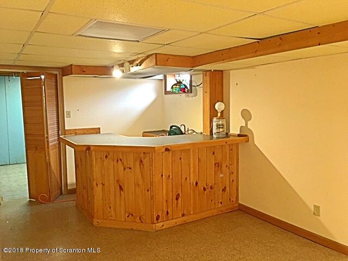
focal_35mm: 29
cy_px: 130
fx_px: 292
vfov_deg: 48.2
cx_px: 174
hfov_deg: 61.7
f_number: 2.2
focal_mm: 4.15
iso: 100
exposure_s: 1/8
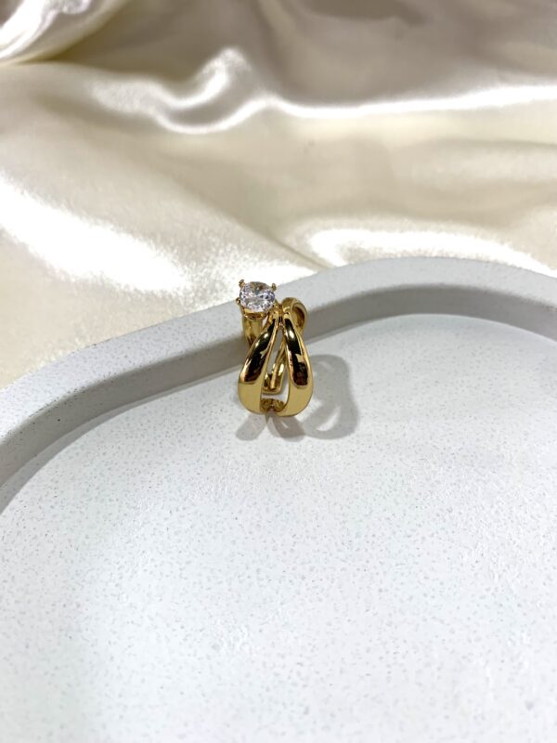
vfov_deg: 67.3
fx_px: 558
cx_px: 278
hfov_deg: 53.1
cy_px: 372
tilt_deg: -48.7
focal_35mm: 26
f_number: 1.8
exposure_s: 1/100
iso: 80
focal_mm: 4.25
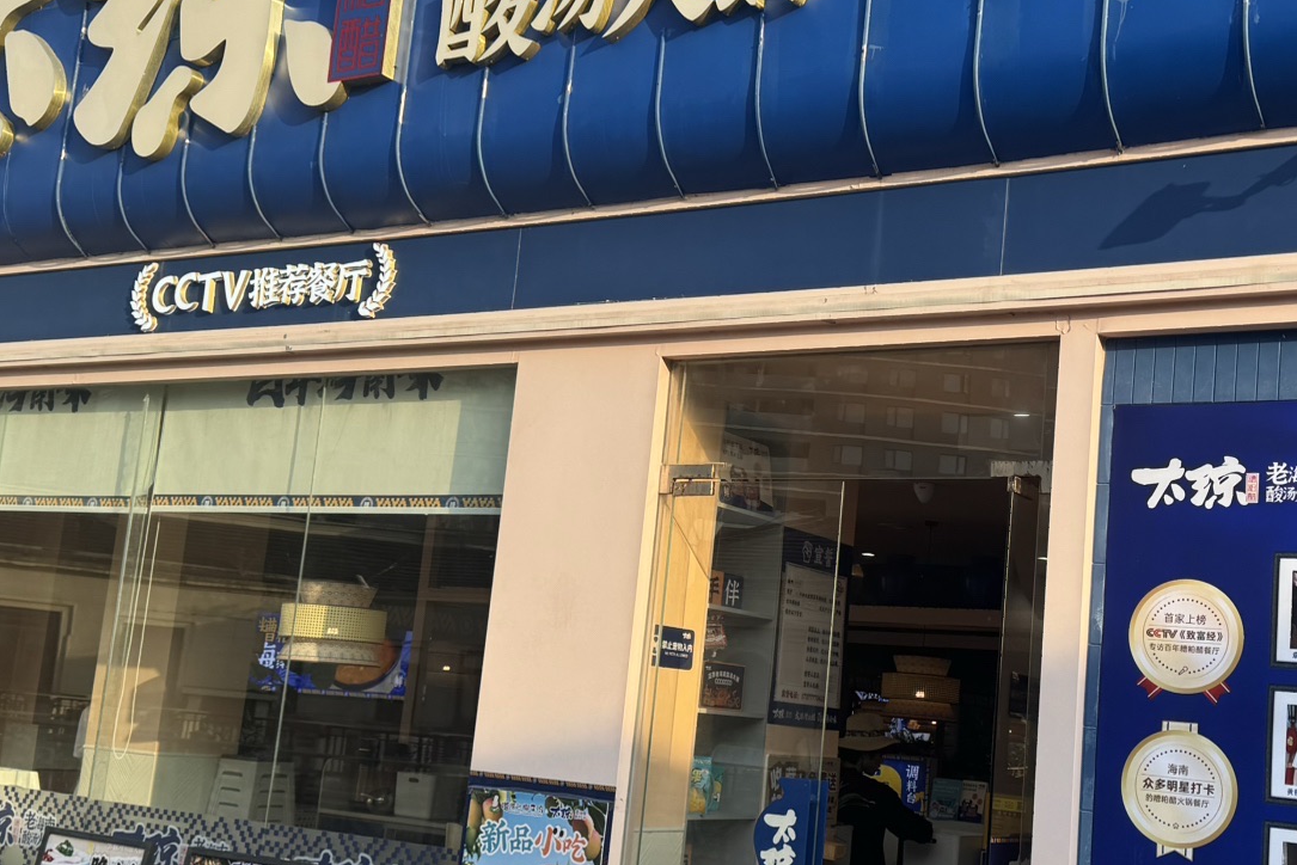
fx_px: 1658
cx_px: 753
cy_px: 465
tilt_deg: +7.7
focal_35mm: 46
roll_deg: -5.8
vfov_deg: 29.3
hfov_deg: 42.6
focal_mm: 6.76
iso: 80
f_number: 1.78
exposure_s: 1/1366
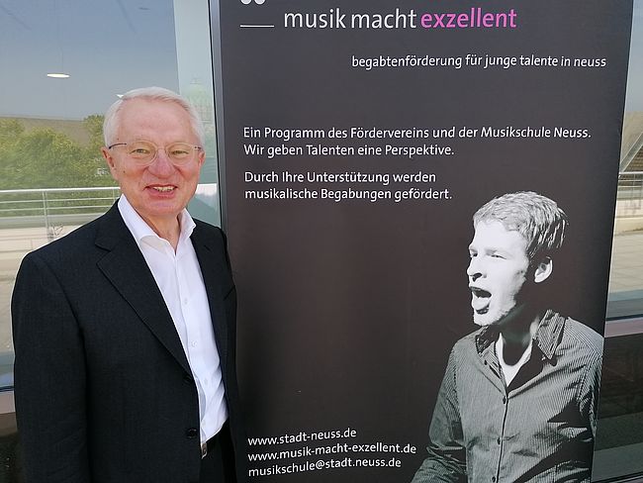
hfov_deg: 65.3
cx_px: 322
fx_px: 502
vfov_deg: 51.4
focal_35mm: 27
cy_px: 242
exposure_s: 1/900
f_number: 1.8
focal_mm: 4.75
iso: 100
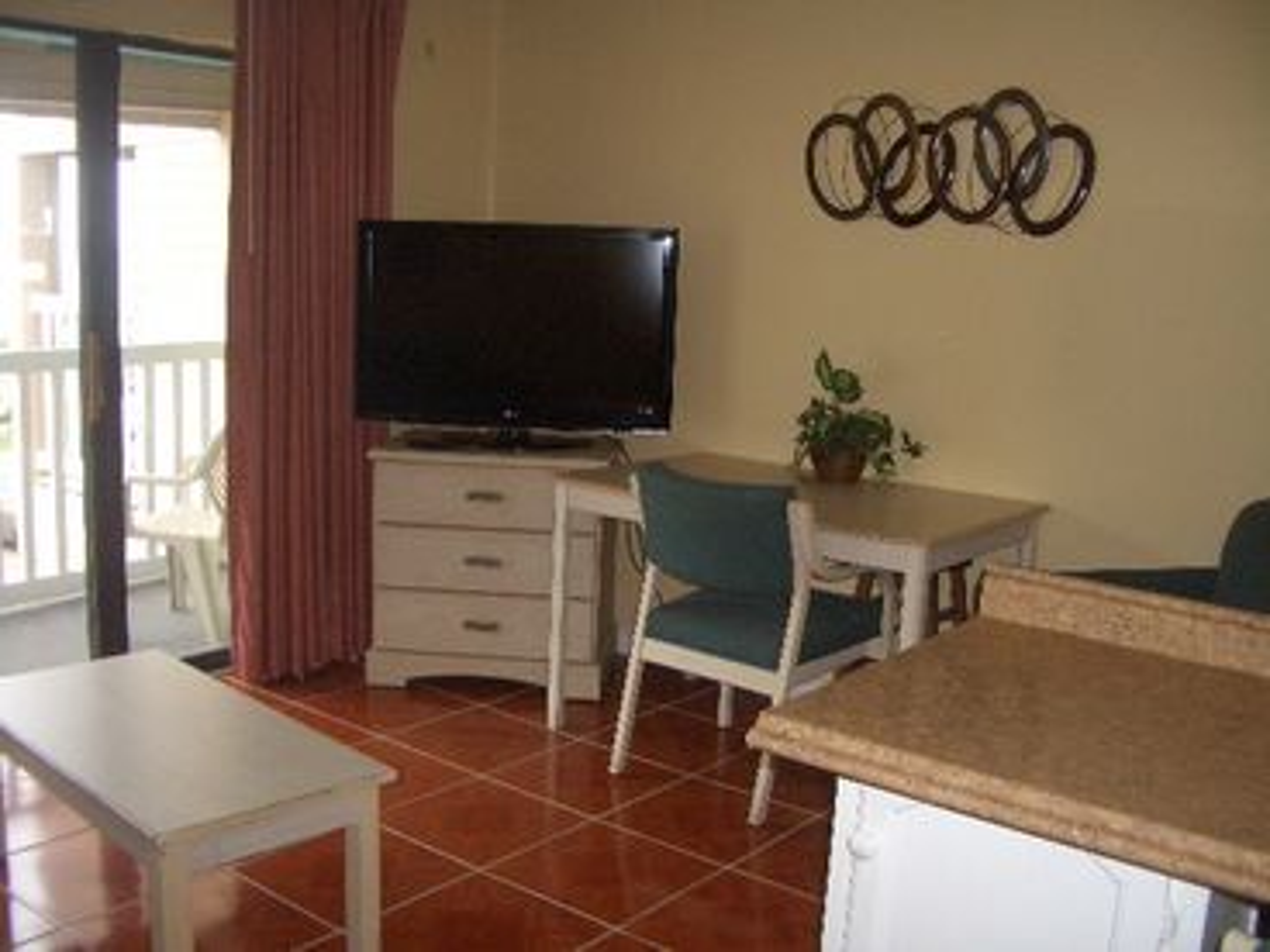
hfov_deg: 52.6
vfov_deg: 40.7
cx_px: 635
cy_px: 476
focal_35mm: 35
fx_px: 1284
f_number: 2.6
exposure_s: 1/60
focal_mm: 5.8
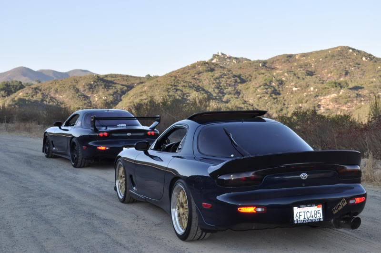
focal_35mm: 57
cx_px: 190
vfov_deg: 23.7
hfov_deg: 35.1
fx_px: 602
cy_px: 126
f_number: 7.1
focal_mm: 38
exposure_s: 1/200
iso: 200
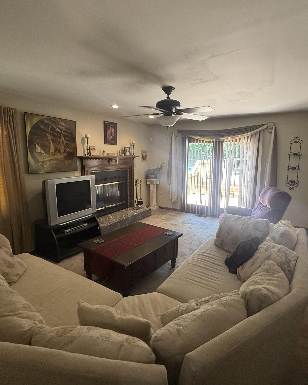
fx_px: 216
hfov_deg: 70.9
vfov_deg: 83.3
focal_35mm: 19
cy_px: 188
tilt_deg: -7.7
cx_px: 153
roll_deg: +0.0
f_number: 2.2
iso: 400
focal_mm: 2.22
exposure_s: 1/120
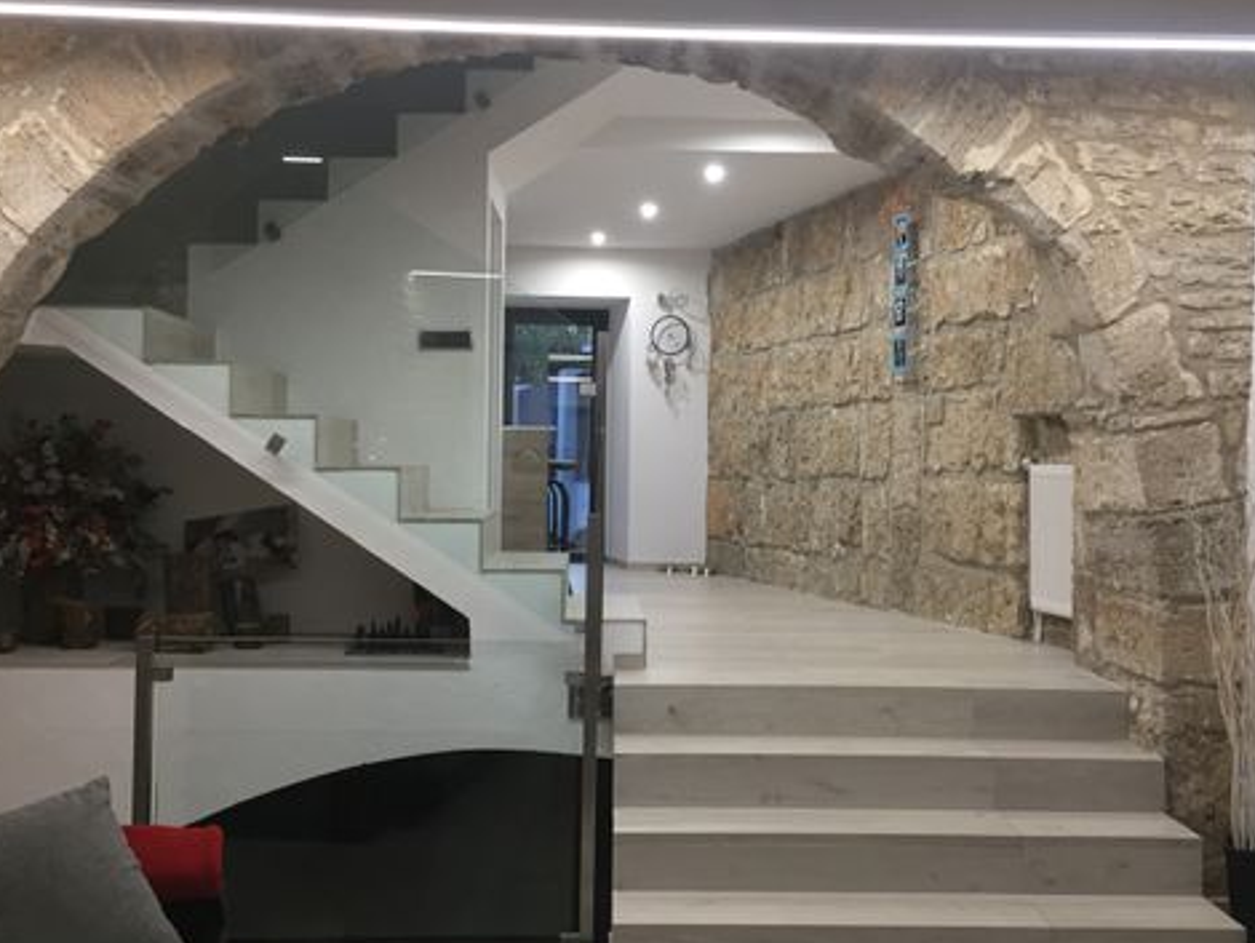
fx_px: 1342
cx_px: 654
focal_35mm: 37
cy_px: 465
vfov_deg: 38.7
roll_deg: -1.2
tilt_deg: -0.5
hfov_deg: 50.1
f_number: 2.2
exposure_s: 1/33
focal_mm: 4.15
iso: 160
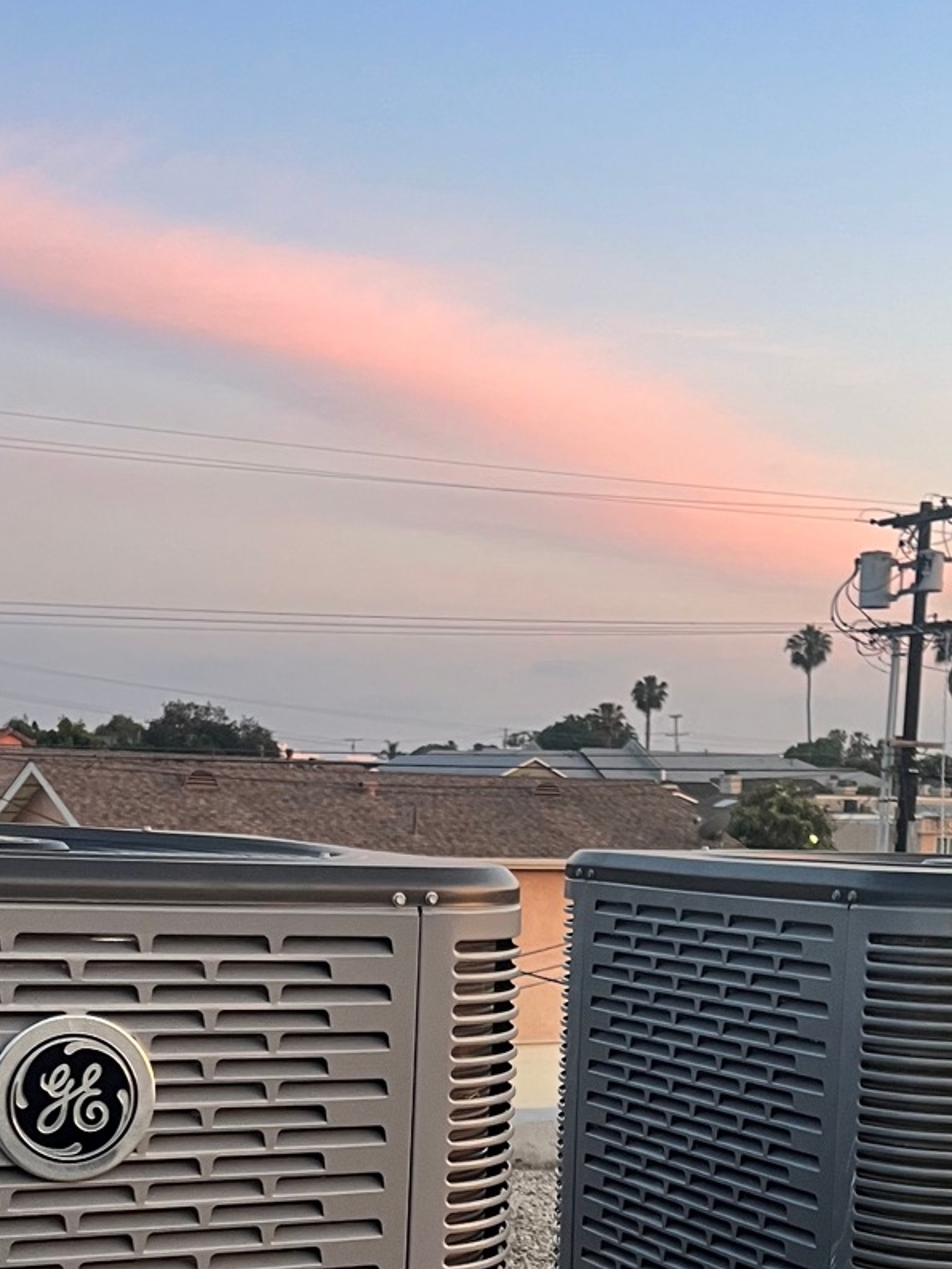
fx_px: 2163
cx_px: 549
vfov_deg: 31.7
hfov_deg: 24.8
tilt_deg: -6.7
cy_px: 1037
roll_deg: -2.0
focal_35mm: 59
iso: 125
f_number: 1.5
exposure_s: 1/95
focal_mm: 5.7
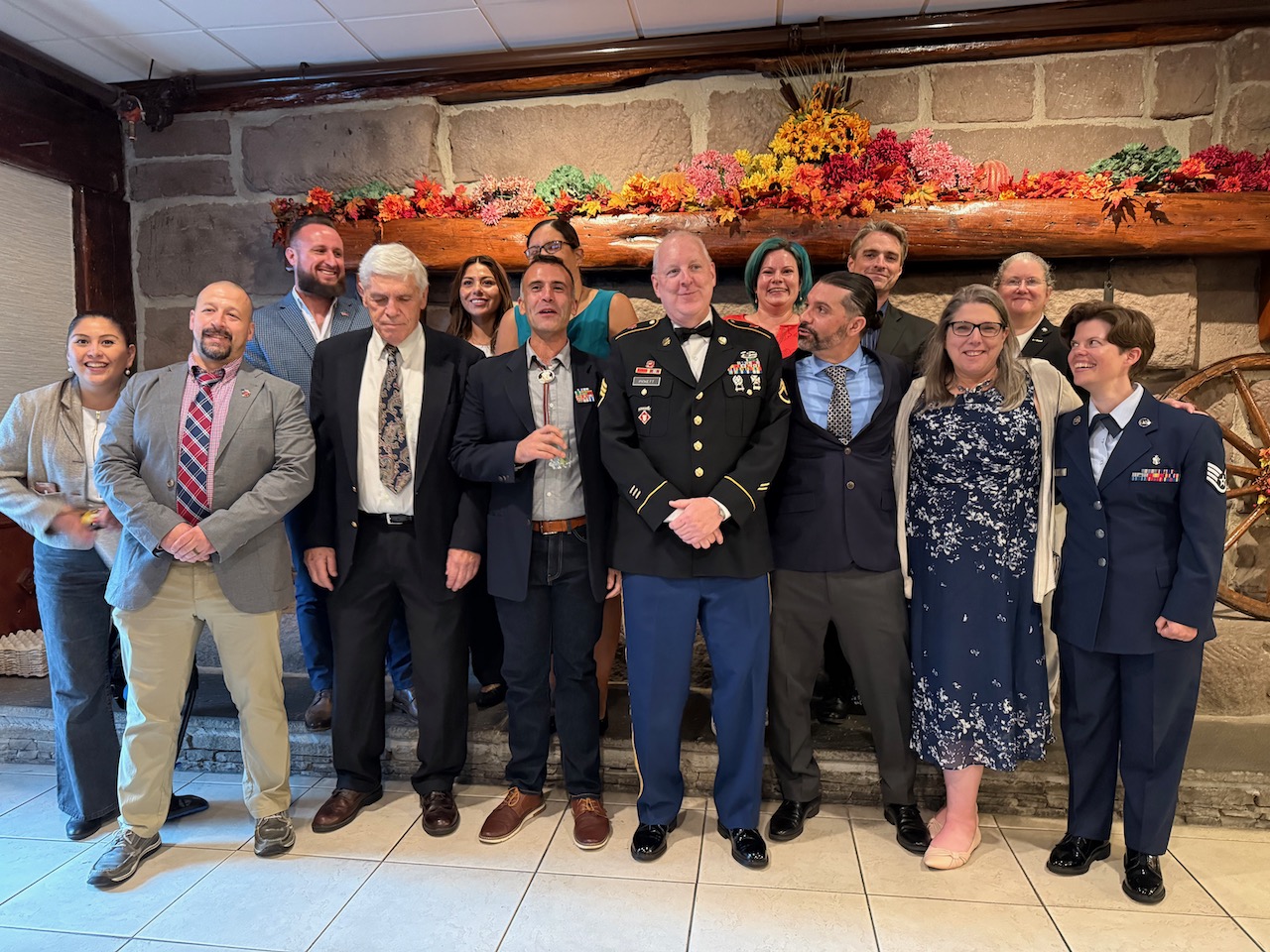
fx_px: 881
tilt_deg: -4.4
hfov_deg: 71.6
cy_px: 476
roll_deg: -0.6
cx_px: 635
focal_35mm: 24
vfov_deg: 56.8
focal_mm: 6.76
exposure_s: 1/30
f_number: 1.78
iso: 1000
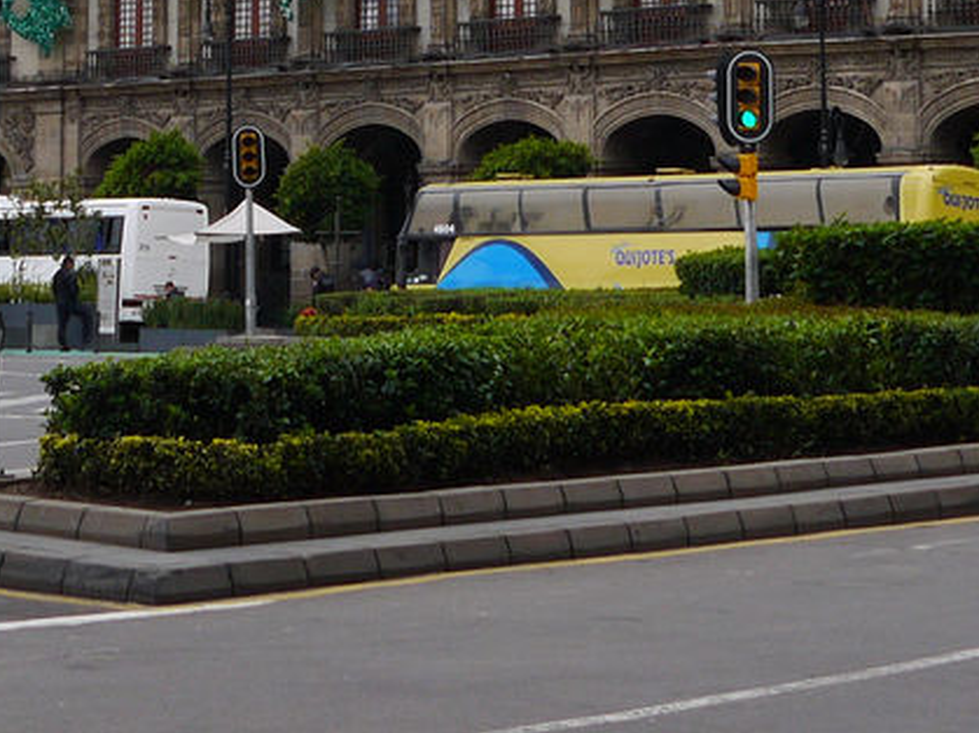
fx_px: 3025
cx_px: 605
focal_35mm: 107
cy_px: -441
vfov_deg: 12.9
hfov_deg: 18.4
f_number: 6.3
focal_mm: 14
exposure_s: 1/400
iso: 160
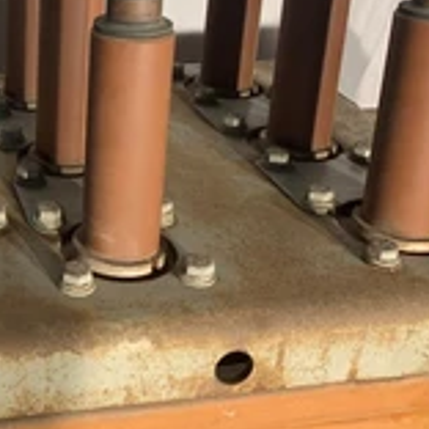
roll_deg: -1.6
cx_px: -38
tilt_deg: -19.8
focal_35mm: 59
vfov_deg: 28.4
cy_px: 82
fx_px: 827
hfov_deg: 26.8
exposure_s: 1/60
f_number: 1.8
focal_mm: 4.25
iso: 125
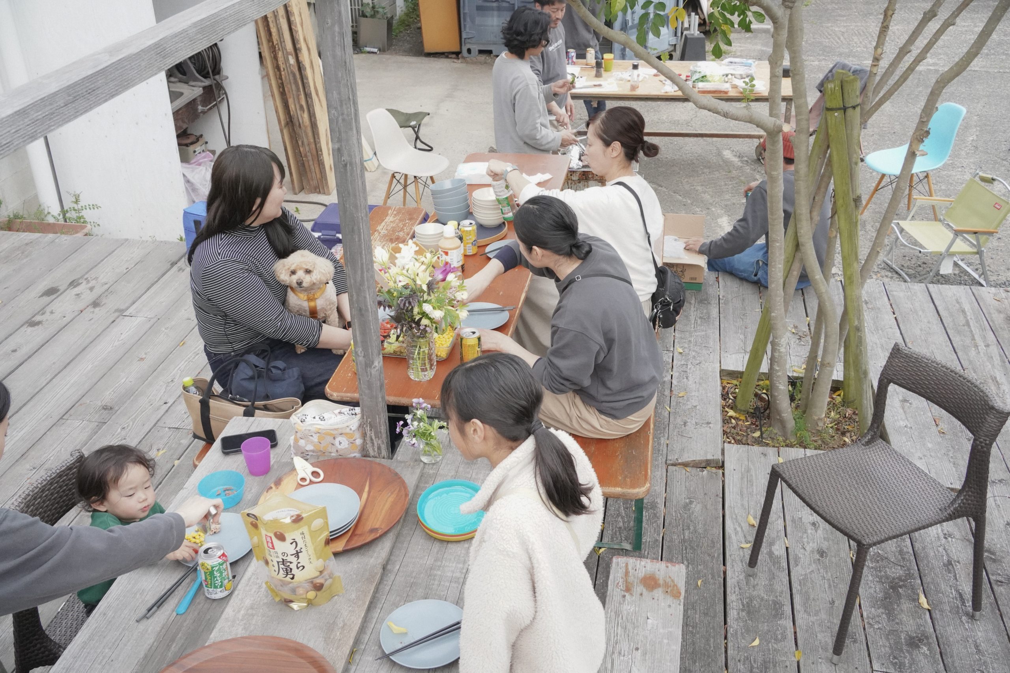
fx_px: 982
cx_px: 505
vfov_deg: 37.9
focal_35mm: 35
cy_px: 336
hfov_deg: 54.4
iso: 10000
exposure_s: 1/400
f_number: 11
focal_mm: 35
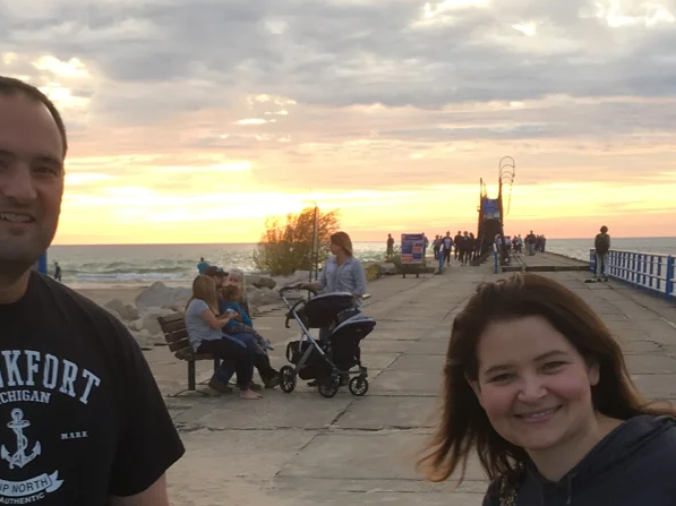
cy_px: 413
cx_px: 200
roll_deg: +2.6
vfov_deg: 20.7
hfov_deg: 27.5
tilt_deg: -11.2
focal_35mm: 70
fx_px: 1366
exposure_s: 1/120
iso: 25
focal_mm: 4.15
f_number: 2.2
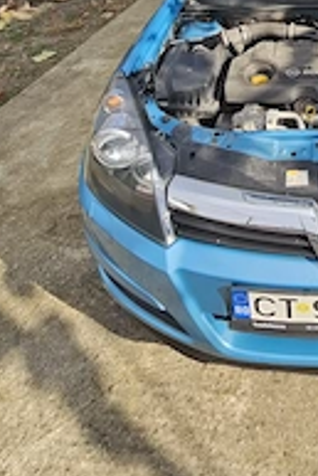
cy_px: -12
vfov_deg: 50.9
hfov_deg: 38.4
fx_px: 370
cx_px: 350
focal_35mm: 28
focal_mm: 2.2
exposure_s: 1/717
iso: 50
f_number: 2.2
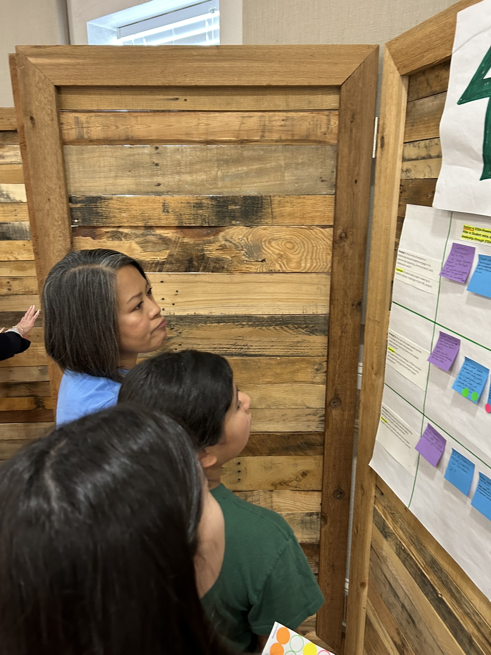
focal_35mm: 26
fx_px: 492
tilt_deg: -16.1
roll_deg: +0.6
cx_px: 246
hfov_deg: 53.1
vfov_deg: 67.3
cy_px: 328
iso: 250
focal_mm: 5.7
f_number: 1.5
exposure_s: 1/60
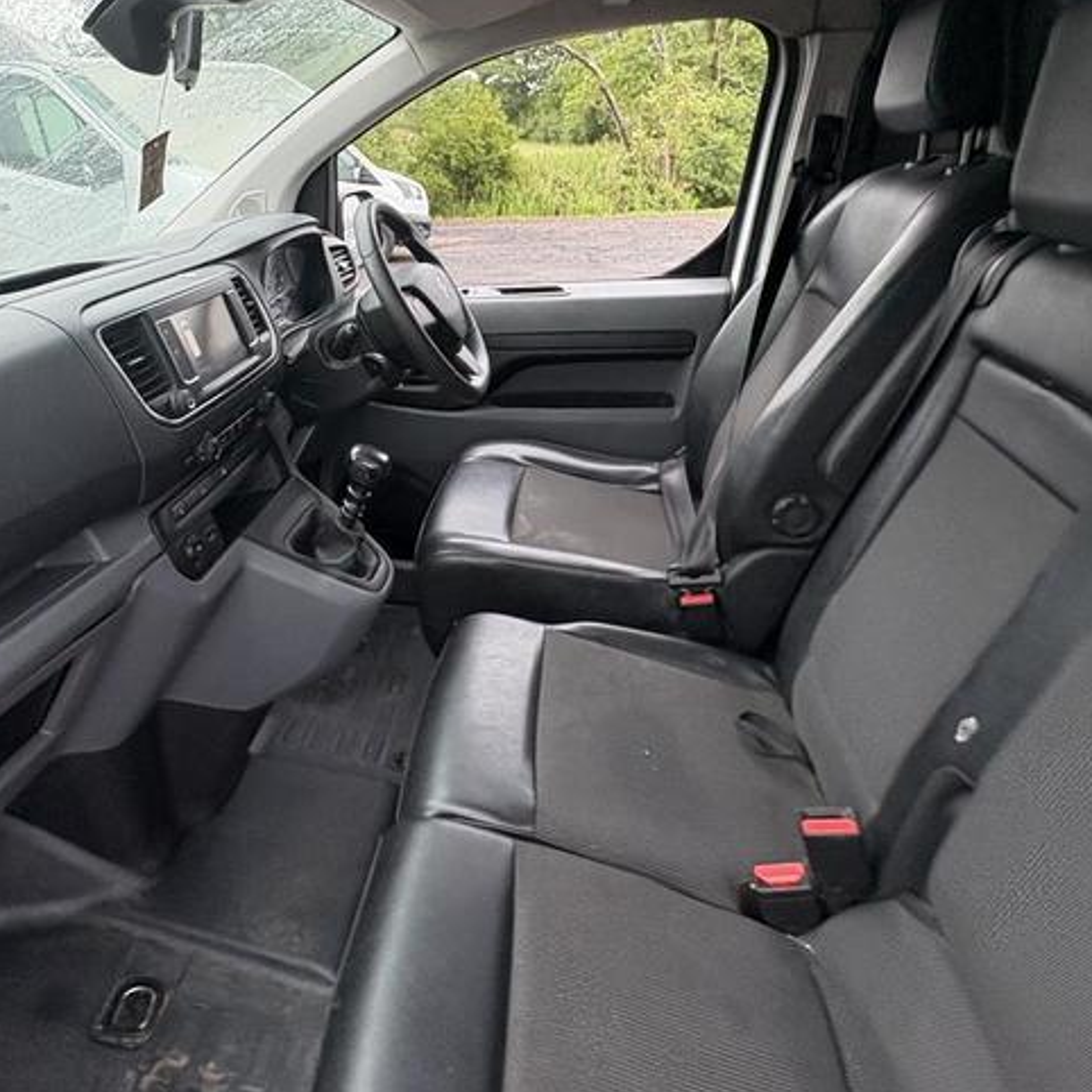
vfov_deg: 65.6
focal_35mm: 23
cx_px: 410
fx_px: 821
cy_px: 372
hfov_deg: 66.3
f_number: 2.2
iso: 80
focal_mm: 2.22
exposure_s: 1/116
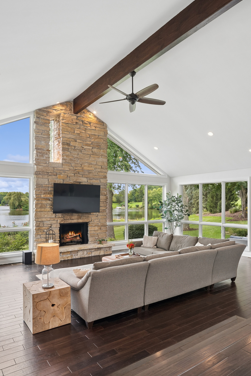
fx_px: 230
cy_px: 194
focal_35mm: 22
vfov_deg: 78.6
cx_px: 128
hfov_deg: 57.2
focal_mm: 14
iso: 640
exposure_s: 1/80
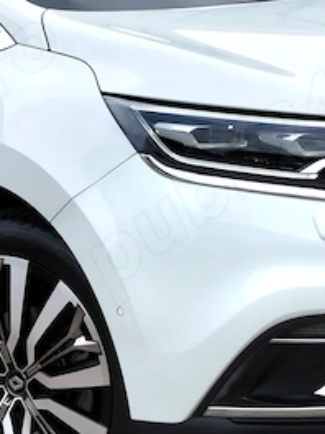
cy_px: 113
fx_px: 2729
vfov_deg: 9.1
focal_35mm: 218
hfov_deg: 6.8
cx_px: 71
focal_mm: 40
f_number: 7.1
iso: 400
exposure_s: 1/200
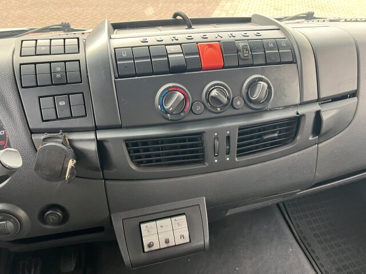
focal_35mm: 26
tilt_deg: -42.0
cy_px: 137
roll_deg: -5.1
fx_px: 275
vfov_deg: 53.1
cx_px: 183
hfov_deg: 67.3
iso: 200
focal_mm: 5.7
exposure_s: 1/60
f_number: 1.5
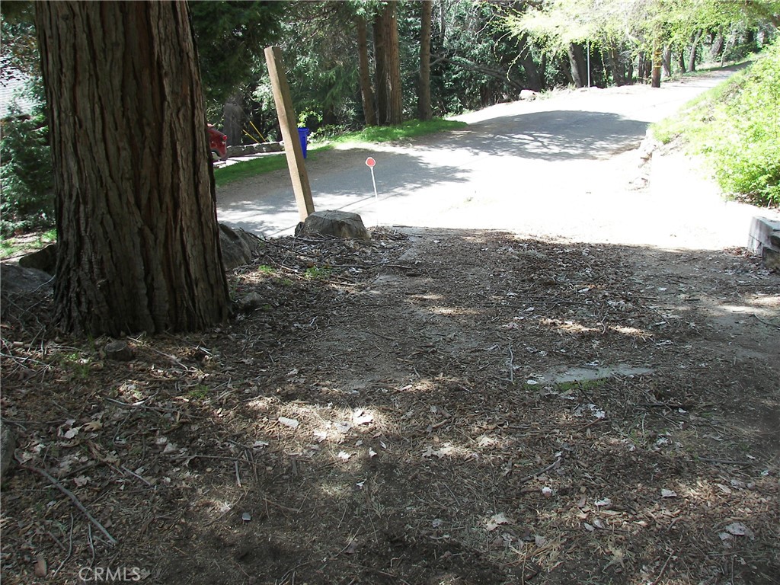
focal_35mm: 36
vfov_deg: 39.7
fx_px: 811
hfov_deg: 51.4
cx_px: 390
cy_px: 292
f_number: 2.8
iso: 50
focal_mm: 6
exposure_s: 1/125
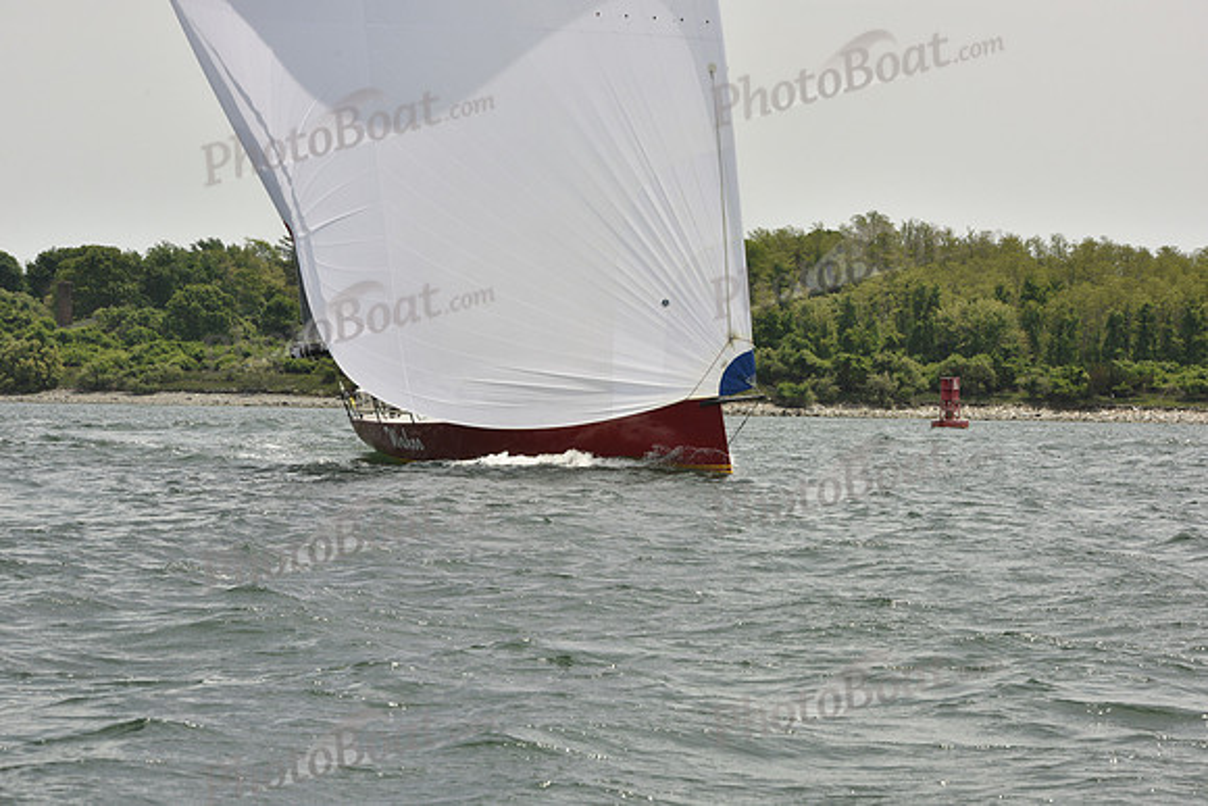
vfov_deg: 13.7
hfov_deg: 20.4
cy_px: 403
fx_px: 3356
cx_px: 604
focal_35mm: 100
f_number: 13
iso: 400
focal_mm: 100
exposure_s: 1/1000
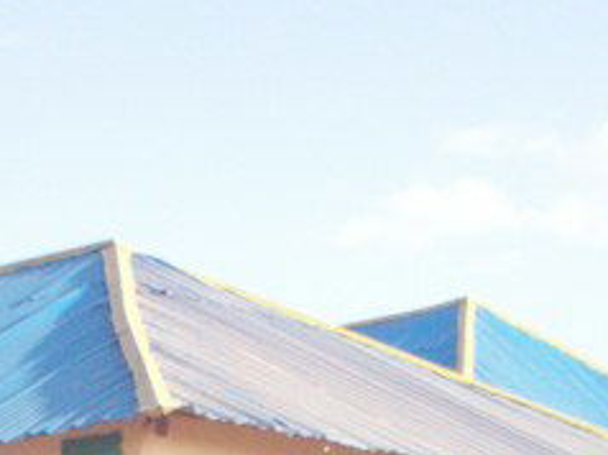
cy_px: 813
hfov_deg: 10.6
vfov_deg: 7.8
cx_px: -41
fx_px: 3229
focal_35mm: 184
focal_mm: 6
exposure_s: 1/247
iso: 100
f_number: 4.5
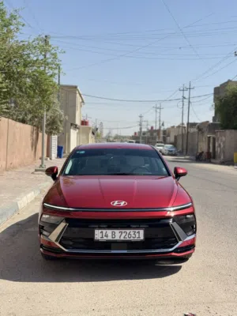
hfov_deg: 30.3
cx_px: 118
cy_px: 158
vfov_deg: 39.7
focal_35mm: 48
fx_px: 438
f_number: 1.78
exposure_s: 1/5376
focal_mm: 6.76
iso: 64
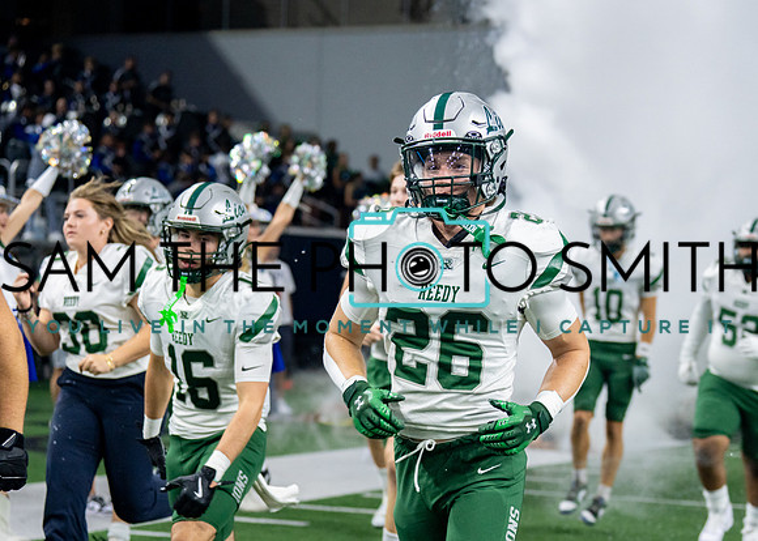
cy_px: 335
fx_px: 2123
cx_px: 467
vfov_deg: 14.5
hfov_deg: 20.2
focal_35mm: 99
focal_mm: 70
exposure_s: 1/1000
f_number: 2.8
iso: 1600
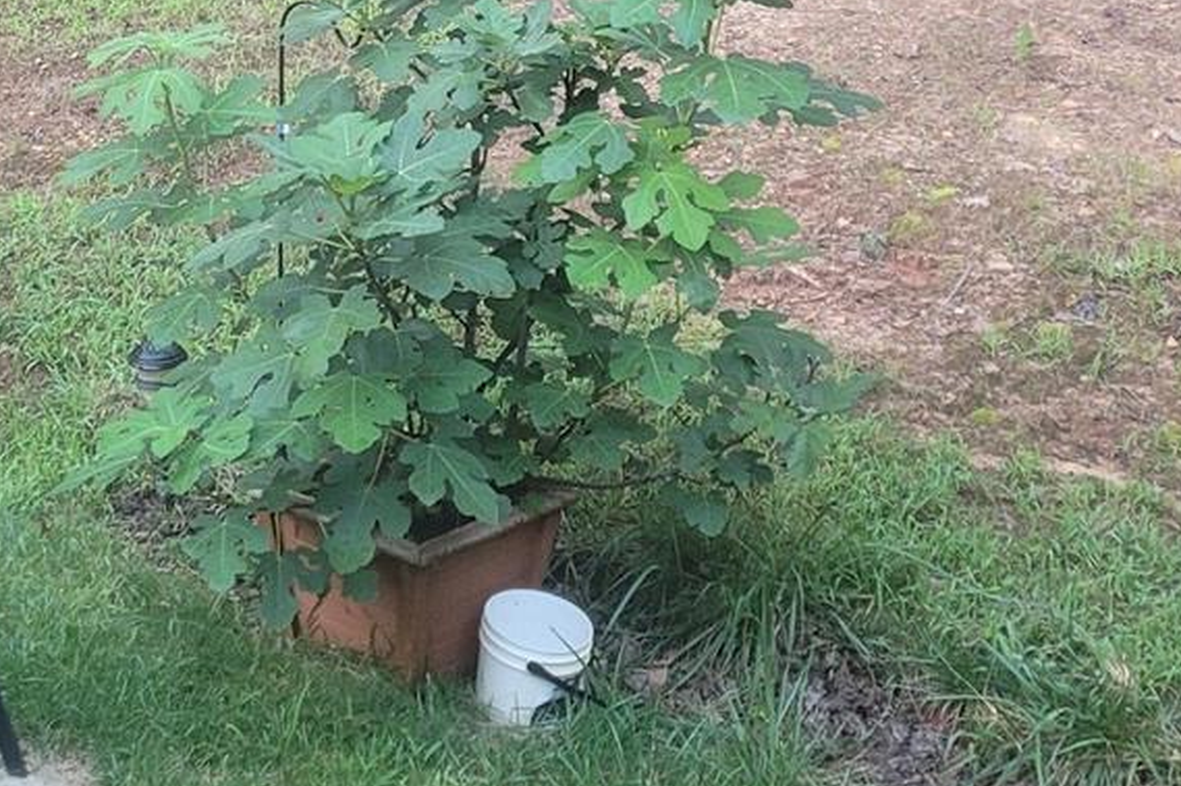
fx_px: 2394
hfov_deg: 27.1
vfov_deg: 17.9
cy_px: -124
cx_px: 210
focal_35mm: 73
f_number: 1.8
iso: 160
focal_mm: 5.4
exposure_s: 1/60
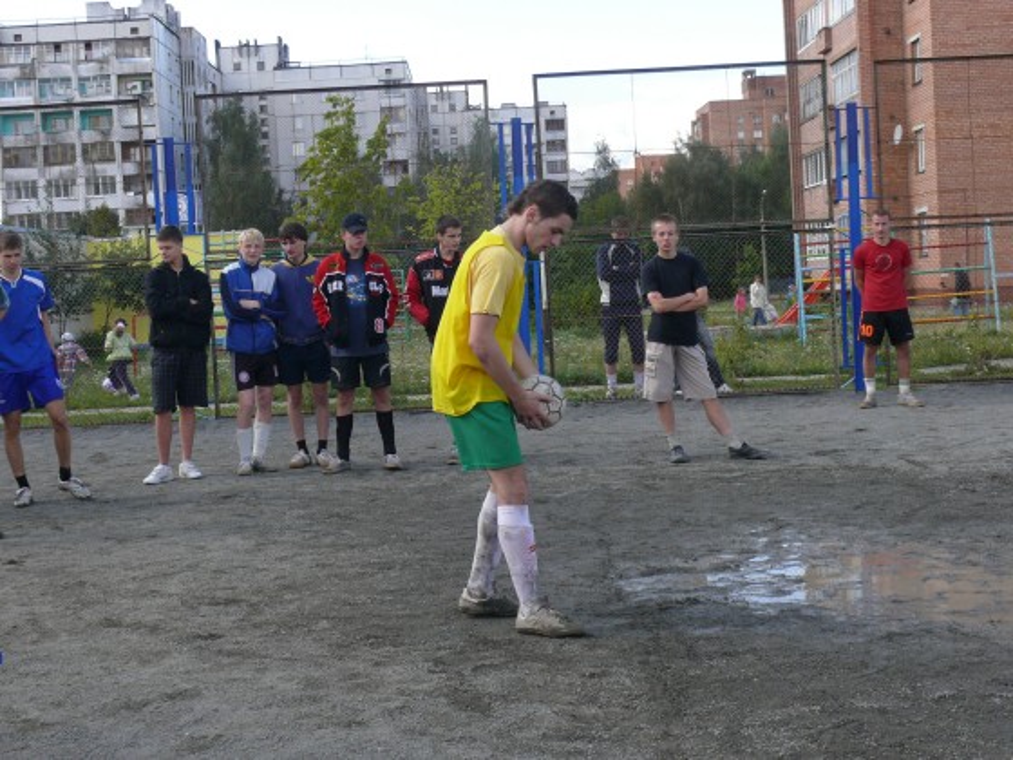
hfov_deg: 38.2
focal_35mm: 50
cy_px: 380
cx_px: 506
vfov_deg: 29.1
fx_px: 1463
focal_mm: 9.2
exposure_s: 1/200
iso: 100
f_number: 5
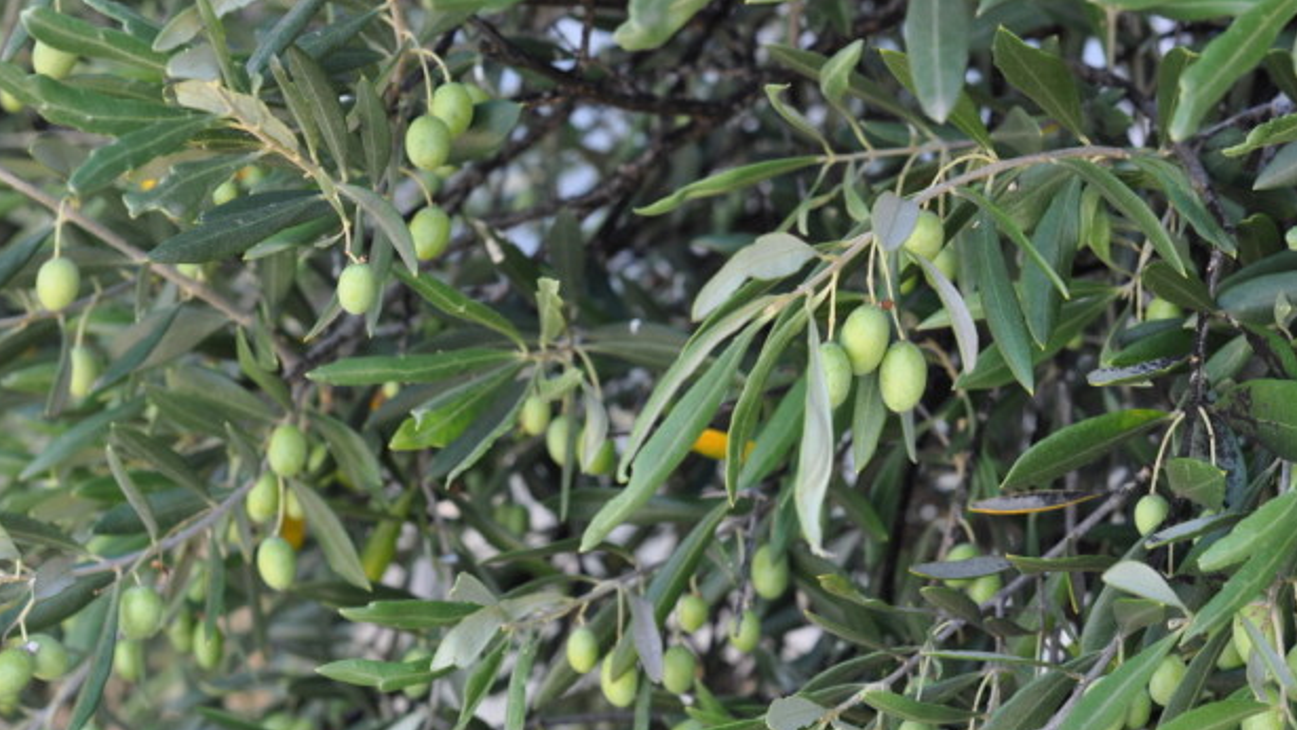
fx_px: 2717
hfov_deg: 26.8
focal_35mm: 79
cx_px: 647
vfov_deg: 15.3
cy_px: 398
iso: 360
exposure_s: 1/125
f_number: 5.6
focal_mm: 50
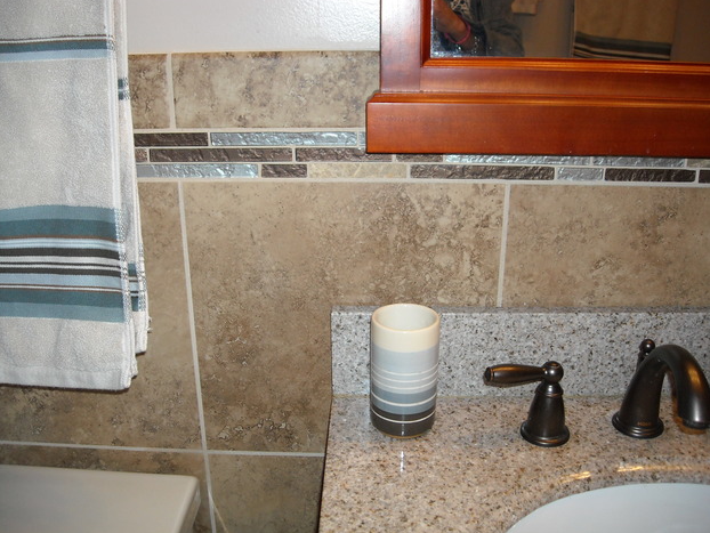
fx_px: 739
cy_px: 261
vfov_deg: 39.7
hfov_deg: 51.3
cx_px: 356
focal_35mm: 36
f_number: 2.8
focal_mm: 5.7
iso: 200
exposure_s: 1/60
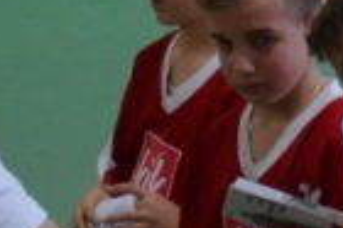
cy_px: 54
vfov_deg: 5.0
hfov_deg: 7.5
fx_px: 2604
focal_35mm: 274
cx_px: 372
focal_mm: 25
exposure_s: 1/160
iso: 1600
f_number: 4
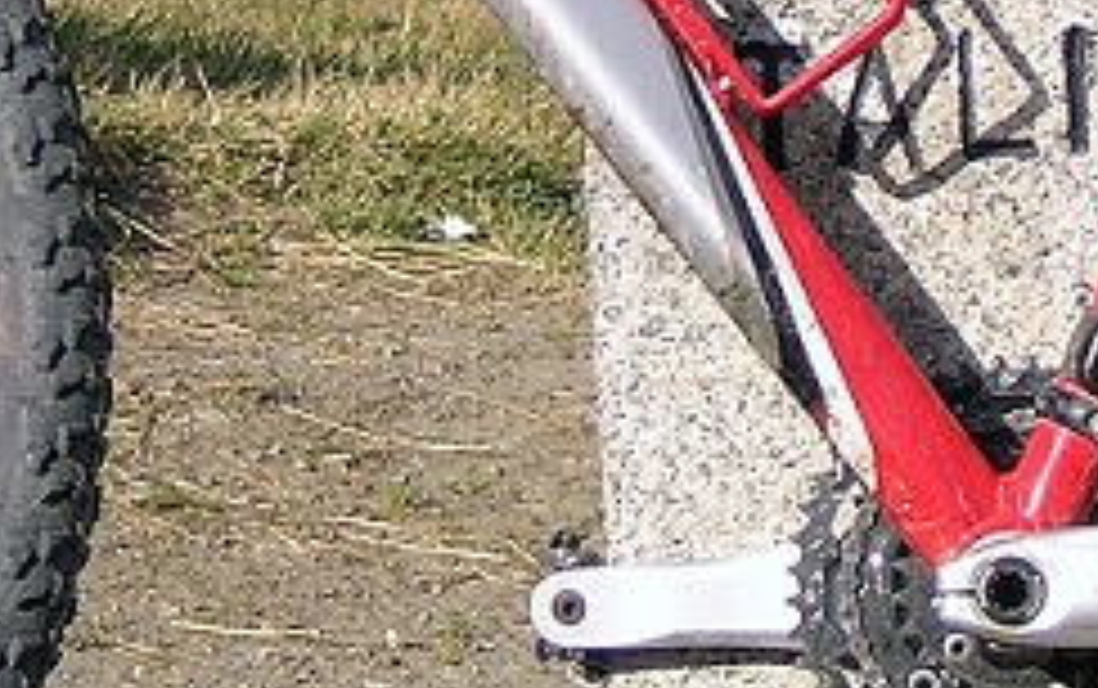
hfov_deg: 7.0
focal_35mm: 300
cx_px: 639
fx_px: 8985
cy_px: -18
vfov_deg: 4.4
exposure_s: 1/402
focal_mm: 14.1
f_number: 4.7
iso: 100
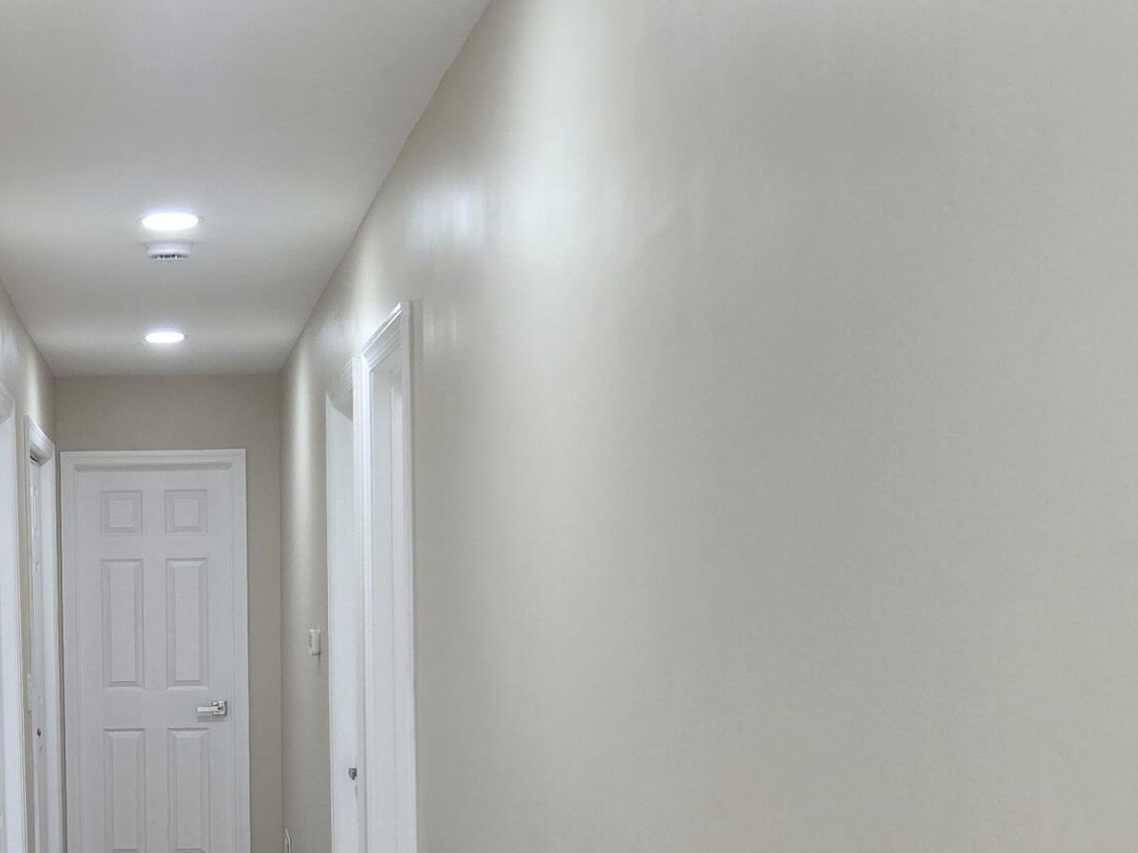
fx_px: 2005
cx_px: 99
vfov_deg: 23.4
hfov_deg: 30.2
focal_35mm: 61
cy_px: 759
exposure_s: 1/120
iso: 100
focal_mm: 5.4
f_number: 1.8
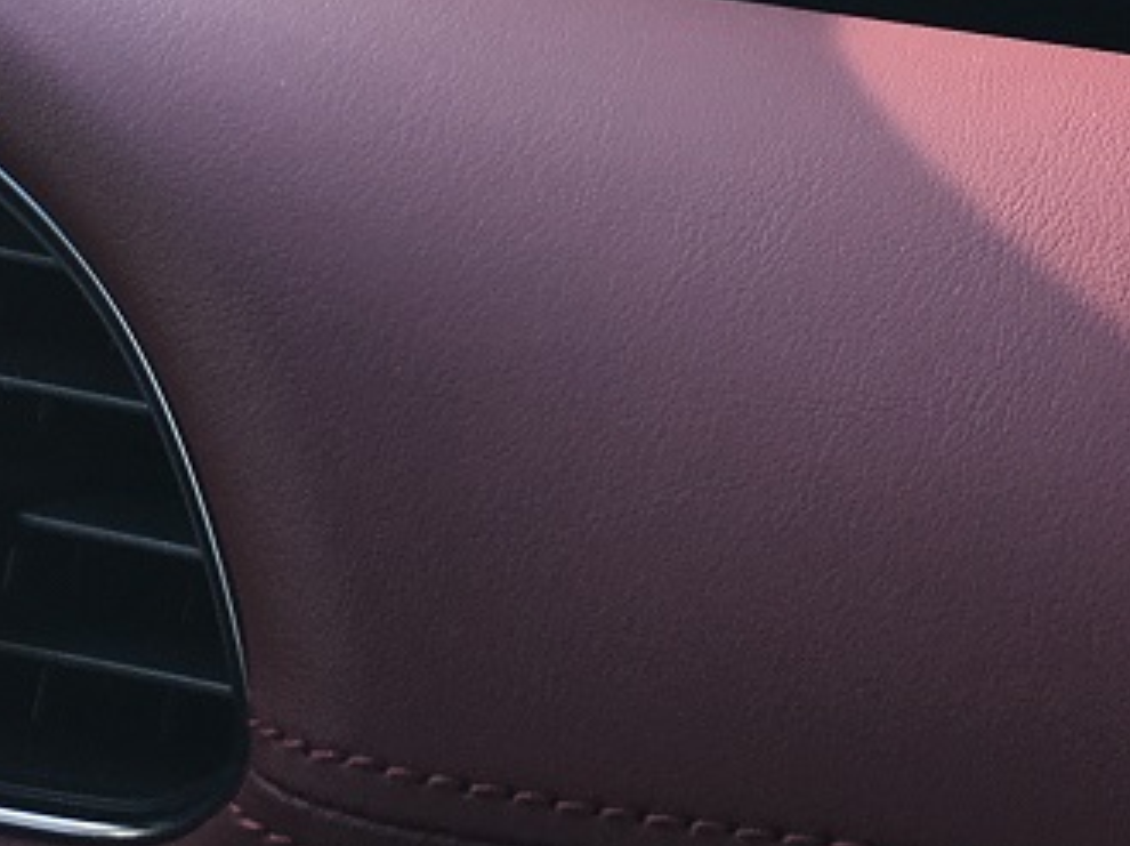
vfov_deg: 16.0
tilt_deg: -13.6
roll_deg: -1.7
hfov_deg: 21.8
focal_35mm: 90
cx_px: 568
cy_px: -62
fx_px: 2936
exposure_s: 1/100
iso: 32
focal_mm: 4.15
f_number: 2.2
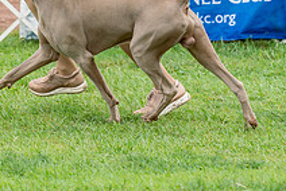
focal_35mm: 464
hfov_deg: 4.4
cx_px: 49
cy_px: -67
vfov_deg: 3.0
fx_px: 3691
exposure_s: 1/1250
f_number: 4
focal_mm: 170
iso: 640
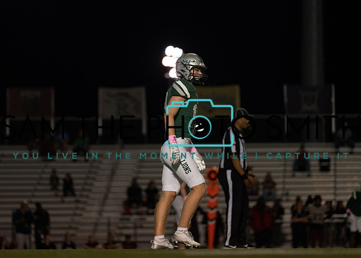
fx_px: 2060
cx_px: 172
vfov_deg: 7.2
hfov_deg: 10.0
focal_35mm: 201
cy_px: 116
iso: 1000
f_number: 2.8
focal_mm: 170
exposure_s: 1/1000
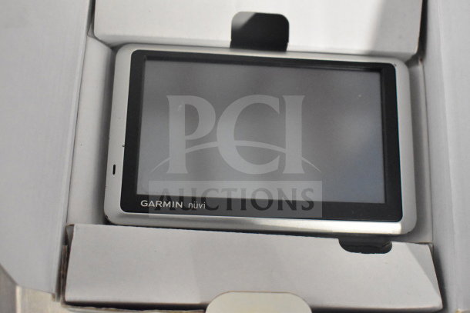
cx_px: 235
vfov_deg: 26.5
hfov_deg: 38.9
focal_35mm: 51
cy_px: 156
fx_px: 666
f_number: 4.5
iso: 10000
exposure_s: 1/50
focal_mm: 34
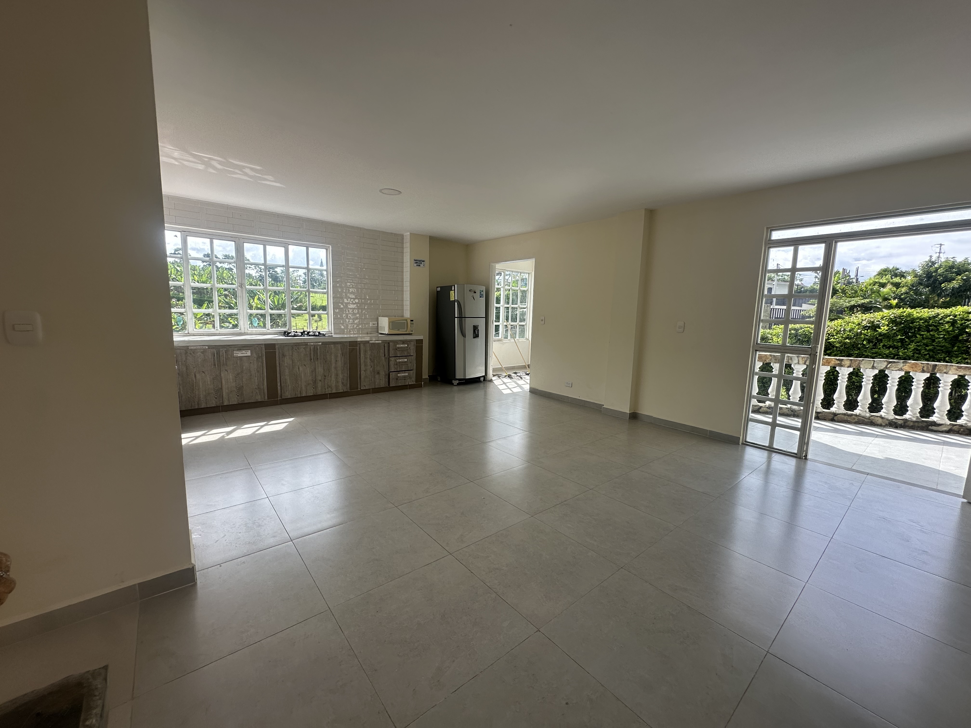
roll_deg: -2.1
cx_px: 486
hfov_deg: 102.1
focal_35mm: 14
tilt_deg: -7.9
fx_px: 393
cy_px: 364
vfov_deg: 85.7
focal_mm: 2.22
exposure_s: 1/393
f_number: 2.2
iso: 40
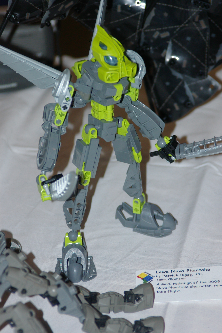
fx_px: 1497
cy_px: 166
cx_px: 111
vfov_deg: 12.7
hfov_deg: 8.5
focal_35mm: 162
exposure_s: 1/125
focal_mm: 108
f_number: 5.6
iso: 400
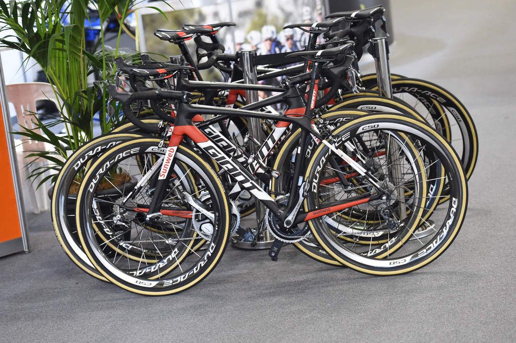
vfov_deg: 15.2
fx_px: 1289
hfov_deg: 22.6
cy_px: 172
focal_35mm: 90
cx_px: 258
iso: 12800
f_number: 4
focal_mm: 90
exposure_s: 1/400
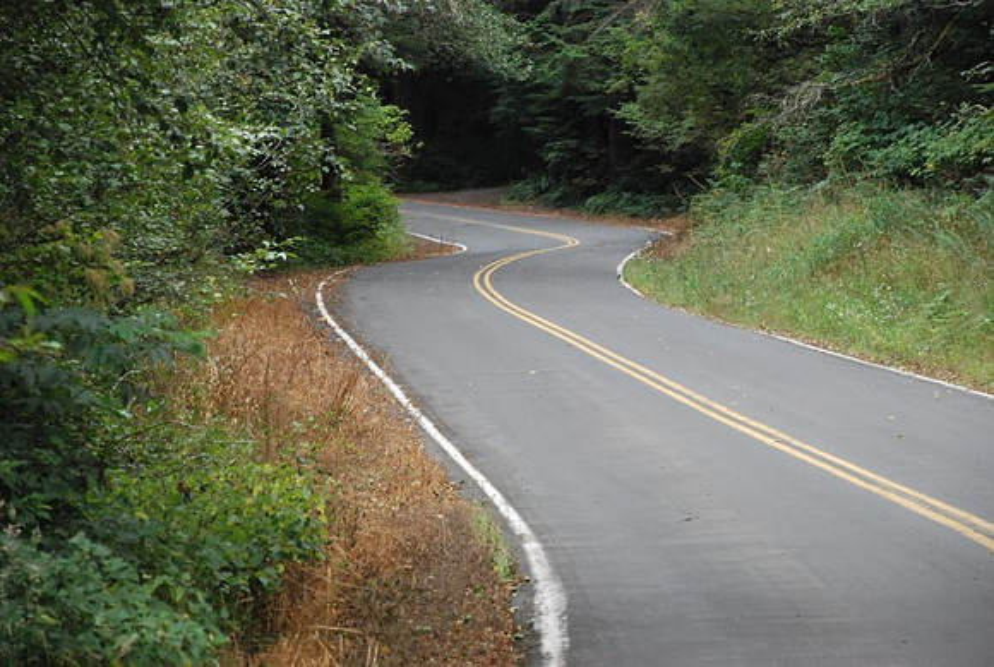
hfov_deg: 13.0
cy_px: 334
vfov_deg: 8.8
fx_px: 4357
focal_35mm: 158
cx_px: 497
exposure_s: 1/200
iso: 1600
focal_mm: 105
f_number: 5.6
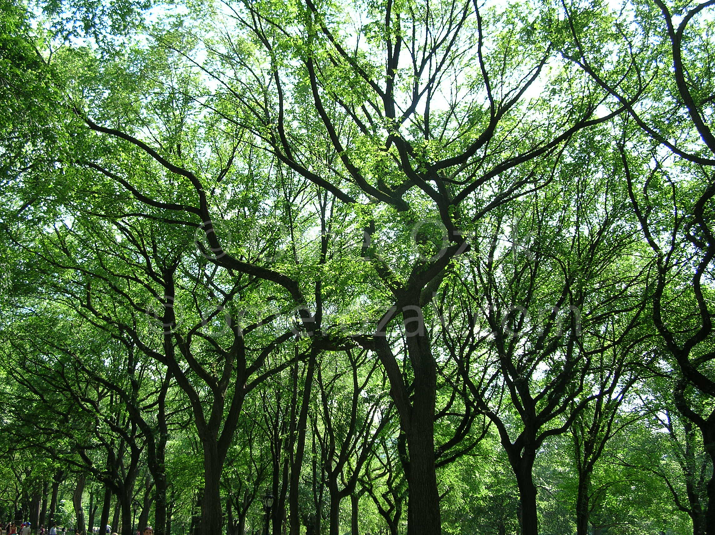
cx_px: 358
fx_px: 743
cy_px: 268
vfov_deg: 39.6
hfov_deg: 51.4
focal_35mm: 36
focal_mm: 6
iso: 50
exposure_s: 1/158
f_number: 2.7
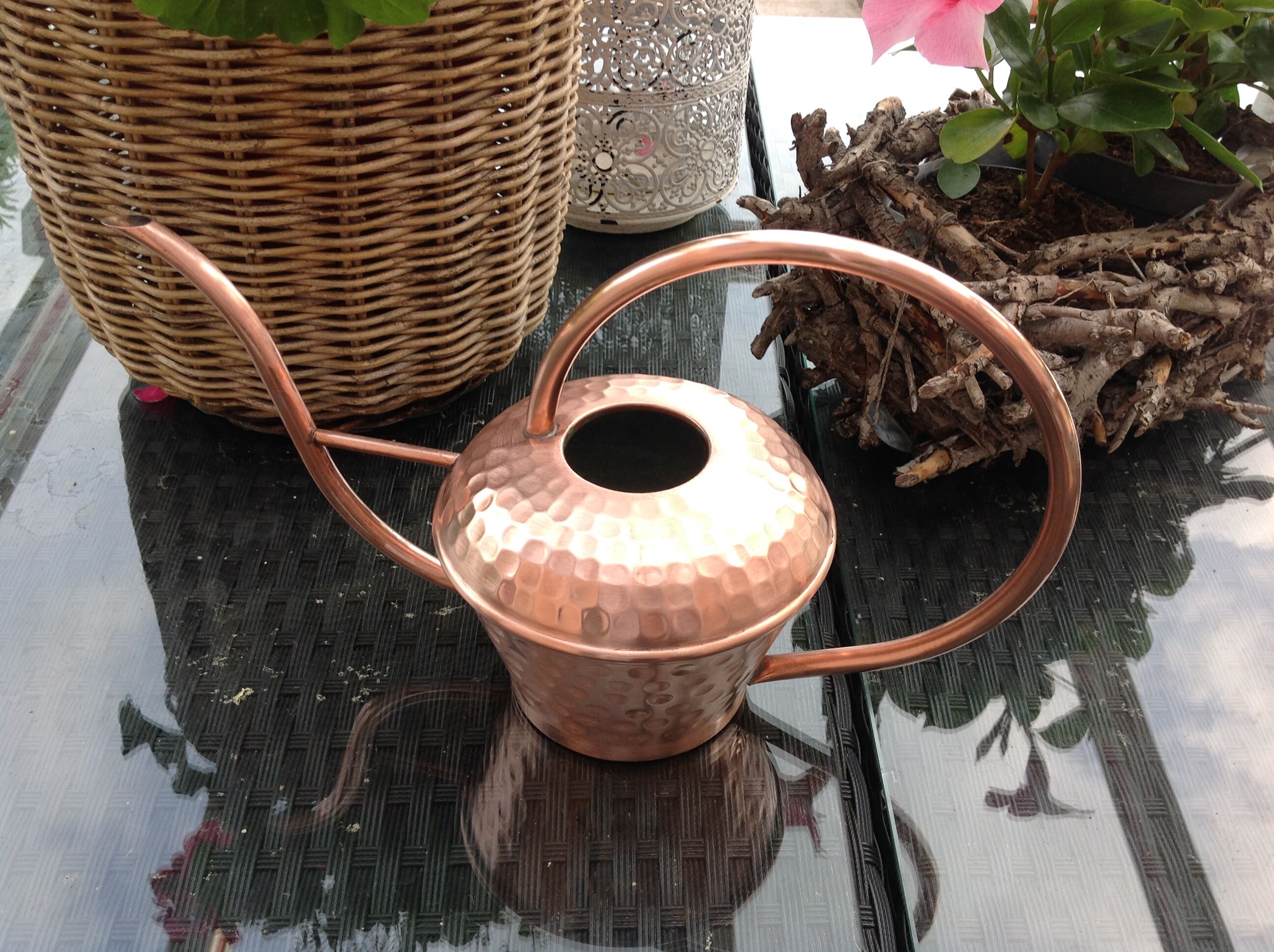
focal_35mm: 35
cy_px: 476
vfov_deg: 40.6
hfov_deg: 52.7
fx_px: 1286
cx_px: 637
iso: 50
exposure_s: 1/154
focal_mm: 4.28
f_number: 2.4
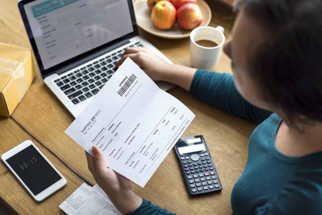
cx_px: 161
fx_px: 447
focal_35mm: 50
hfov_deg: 39.6
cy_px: 108
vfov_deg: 27.0
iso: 160
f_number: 3.2
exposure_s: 1/200
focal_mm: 50
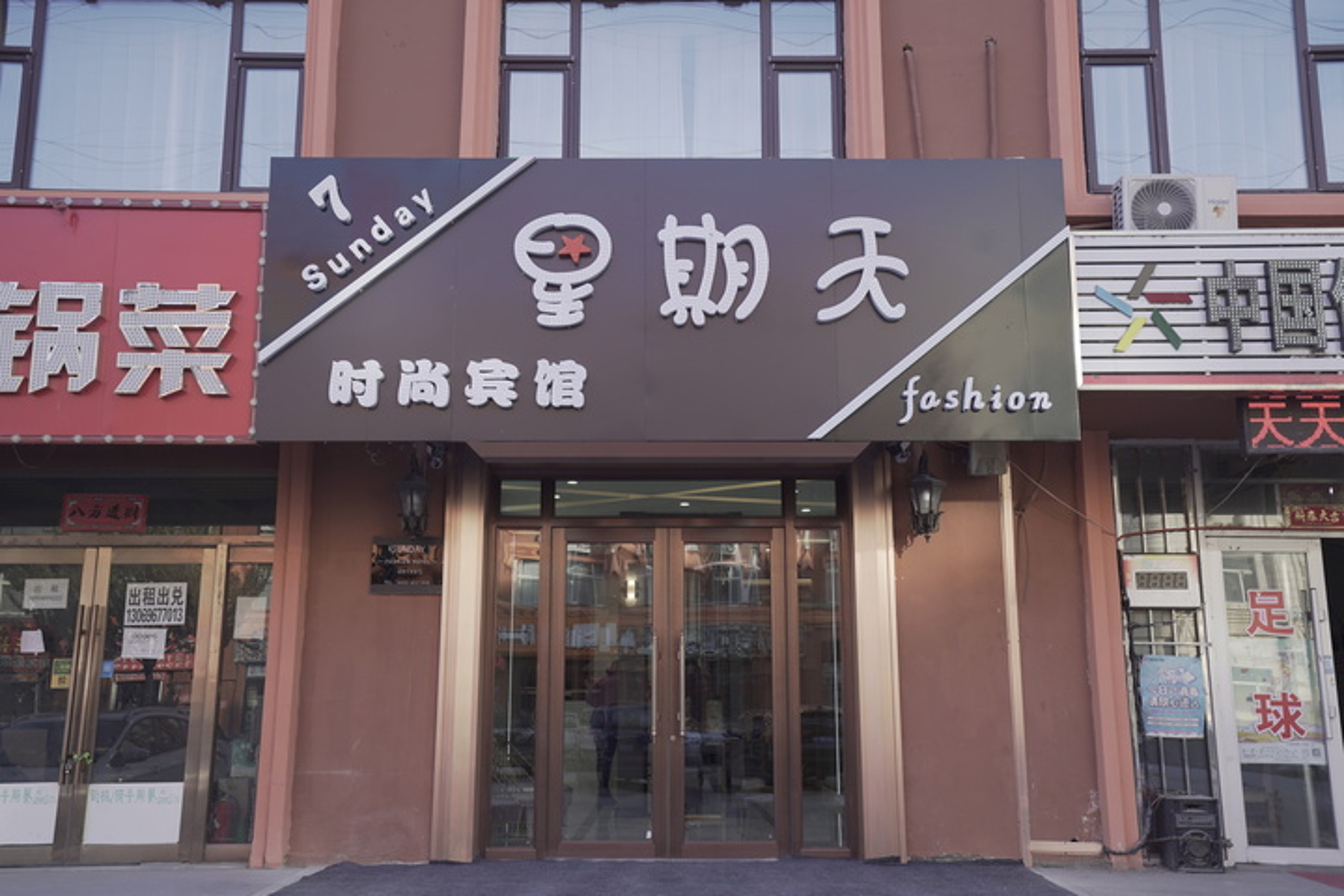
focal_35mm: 35
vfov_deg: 37.9
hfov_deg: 54.4
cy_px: 448
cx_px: 672
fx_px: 1307
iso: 250
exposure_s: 1/160
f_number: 5
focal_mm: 35
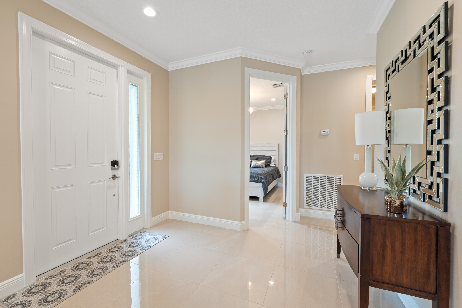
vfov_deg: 81.2
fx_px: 180
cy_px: 154
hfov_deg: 104.3
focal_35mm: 14
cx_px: 231
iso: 250
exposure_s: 1/5
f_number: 9
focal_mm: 14
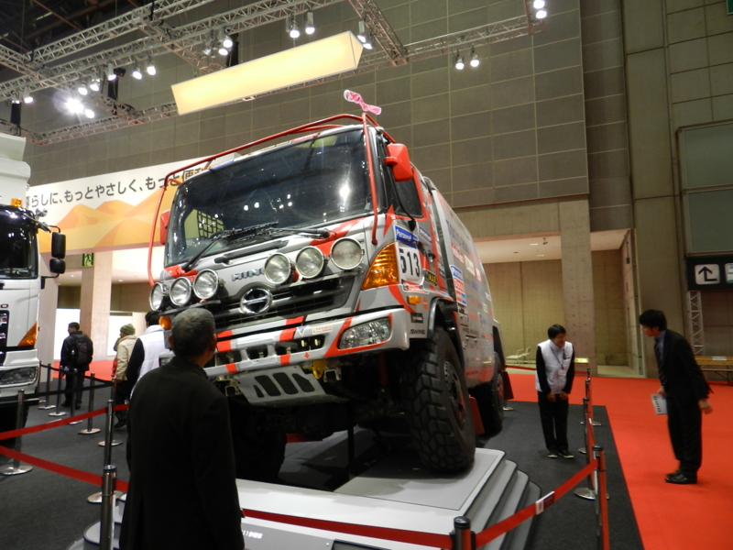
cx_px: 366
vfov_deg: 58.9
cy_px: 275
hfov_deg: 73.9
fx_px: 487
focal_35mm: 23
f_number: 3.4
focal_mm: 4
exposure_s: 1/30
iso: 160
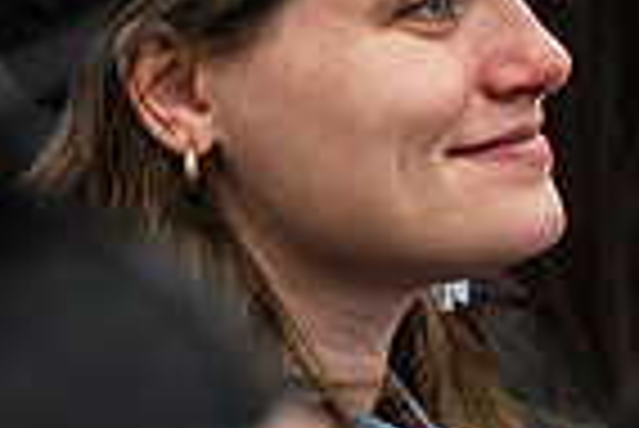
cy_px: 106
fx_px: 14516
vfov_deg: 1.7
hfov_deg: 2.5
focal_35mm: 817
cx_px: 508
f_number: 4
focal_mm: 200
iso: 4000
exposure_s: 1/200
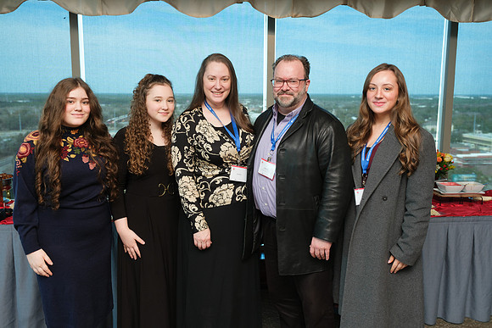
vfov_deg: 40.0
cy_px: 164
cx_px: 246
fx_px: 451
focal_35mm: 33
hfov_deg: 57.2
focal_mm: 22
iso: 640
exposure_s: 1/125
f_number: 4
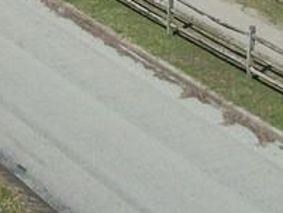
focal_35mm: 163
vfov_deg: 8.5
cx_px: 3
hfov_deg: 12.0
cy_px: -257
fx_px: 1333
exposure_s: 1/250
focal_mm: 5.7
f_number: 8.8
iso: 80
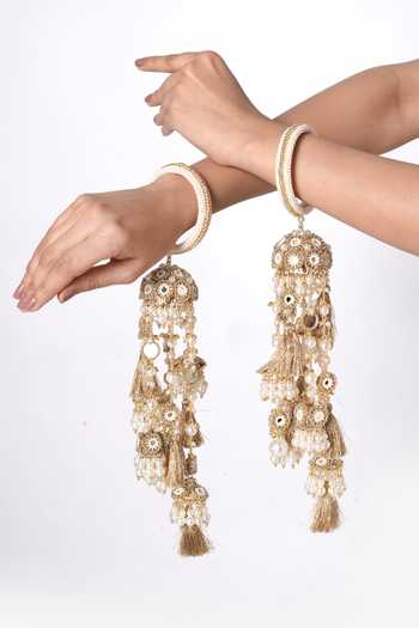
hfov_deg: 37.9
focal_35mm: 35
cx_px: 210
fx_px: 611
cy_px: 314
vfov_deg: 54.4
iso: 125
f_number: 9.5
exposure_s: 1/125
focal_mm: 35
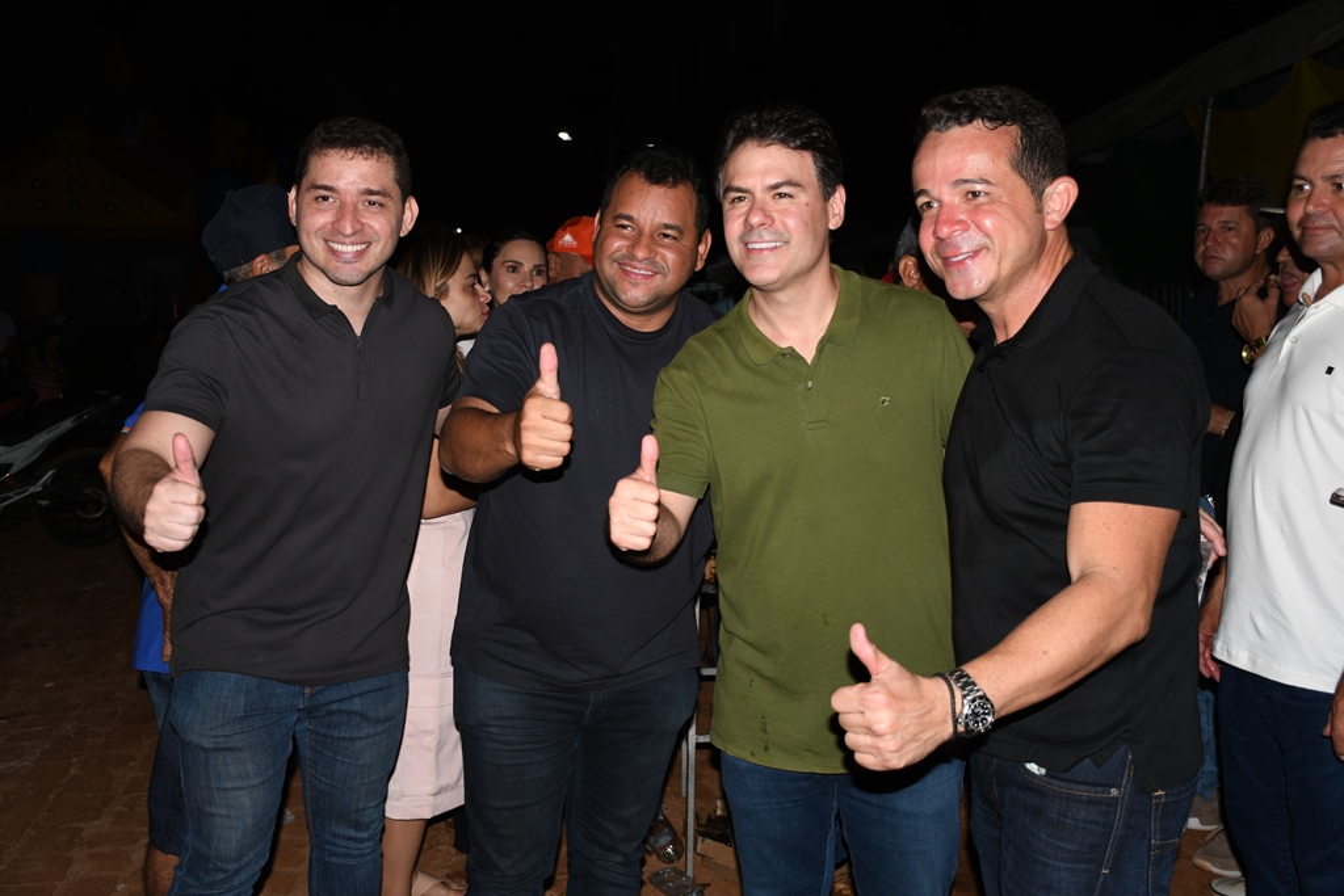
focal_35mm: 36
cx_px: 672
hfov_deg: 53.1
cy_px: 448
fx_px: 1344
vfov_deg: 36.9
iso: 100
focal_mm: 24
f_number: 3.8
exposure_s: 1/60
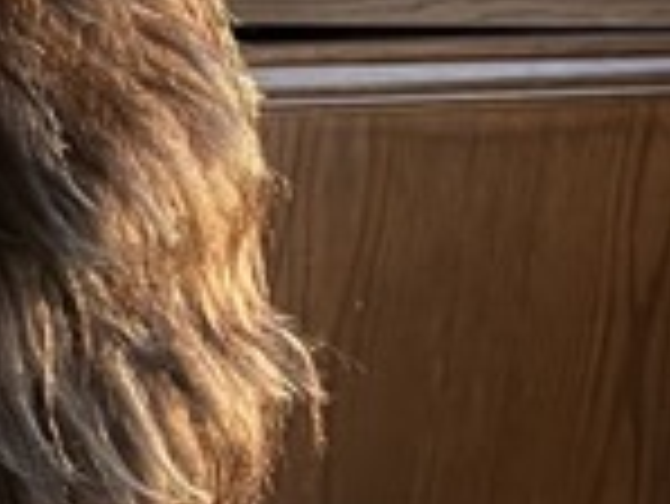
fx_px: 3467
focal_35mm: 179
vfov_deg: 8.3
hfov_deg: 9.9
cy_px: 230
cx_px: -836
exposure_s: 1/71
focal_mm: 5.1
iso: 125
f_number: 1.6
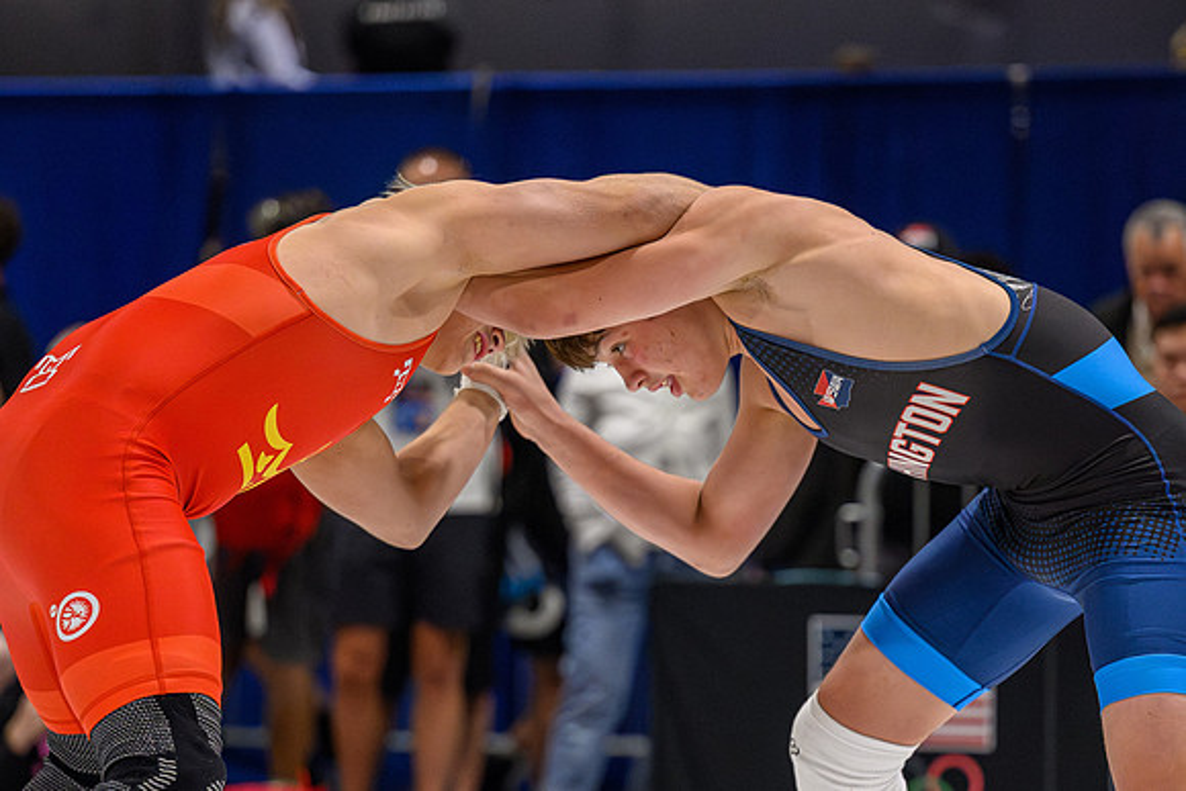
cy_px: 568
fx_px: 6239
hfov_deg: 10.9
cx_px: 652
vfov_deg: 7.3
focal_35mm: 189
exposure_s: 1/640
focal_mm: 120
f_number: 2.8
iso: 5600
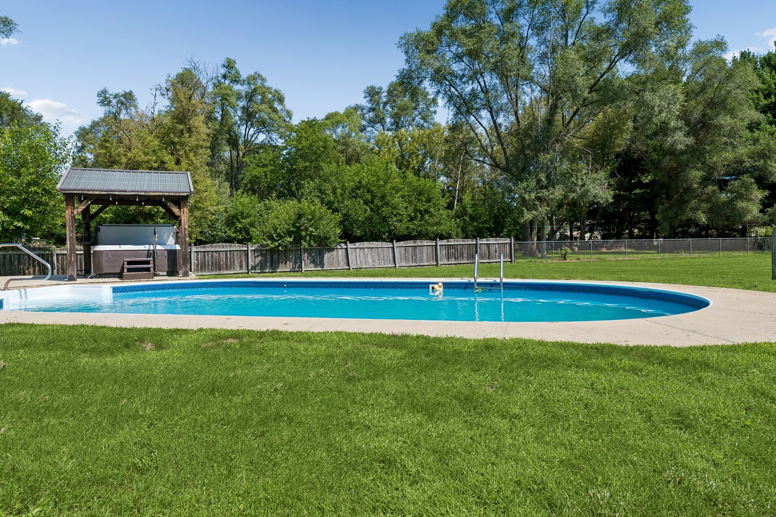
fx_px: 517
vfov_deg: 53.1
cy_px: 258
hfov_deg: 73.7
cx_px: 388
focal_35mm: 24
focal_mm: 24
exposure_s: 1/400
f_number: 8
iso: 200
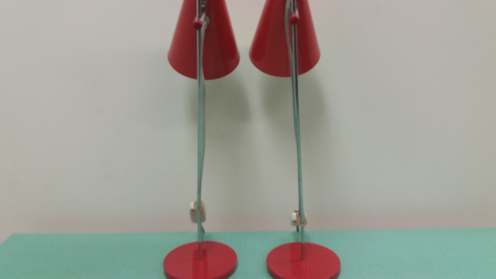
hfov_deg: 62.6
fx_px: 408
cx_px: 246
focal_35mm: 31
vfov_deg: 37.6
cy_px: 105
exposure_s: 1/33
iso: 80
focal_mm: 3.7
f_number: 1.9
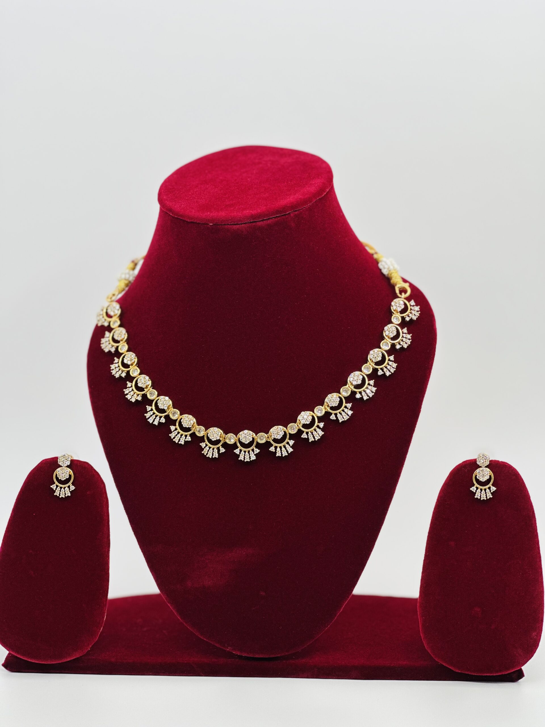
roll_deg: +0.8
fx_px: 1616
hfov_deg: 19.1
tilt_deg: -11.6
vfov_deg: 25.3
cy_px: 364
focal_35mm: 77
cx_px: 272
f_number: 2.8
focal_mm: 9
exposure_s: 1/100
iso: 25
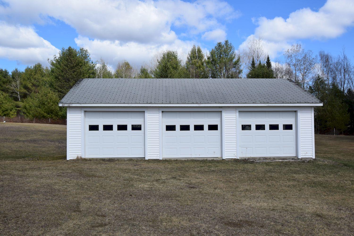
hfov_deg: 53.1
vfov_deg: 36.9
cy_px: 118
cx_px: 177
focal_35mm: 36
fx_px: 354
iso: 200
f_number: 10
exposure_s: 1/400
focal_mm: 24
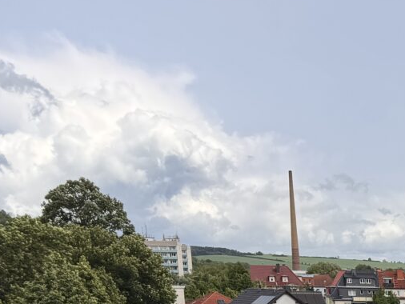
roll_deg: -1.1
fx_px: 1065
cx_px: 648
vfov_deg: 14.4
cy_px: 538
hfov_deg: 18.5
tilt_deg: -13.0
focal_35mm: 91
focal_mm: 6.76
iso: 80
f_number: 1.78
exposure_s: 1/4310
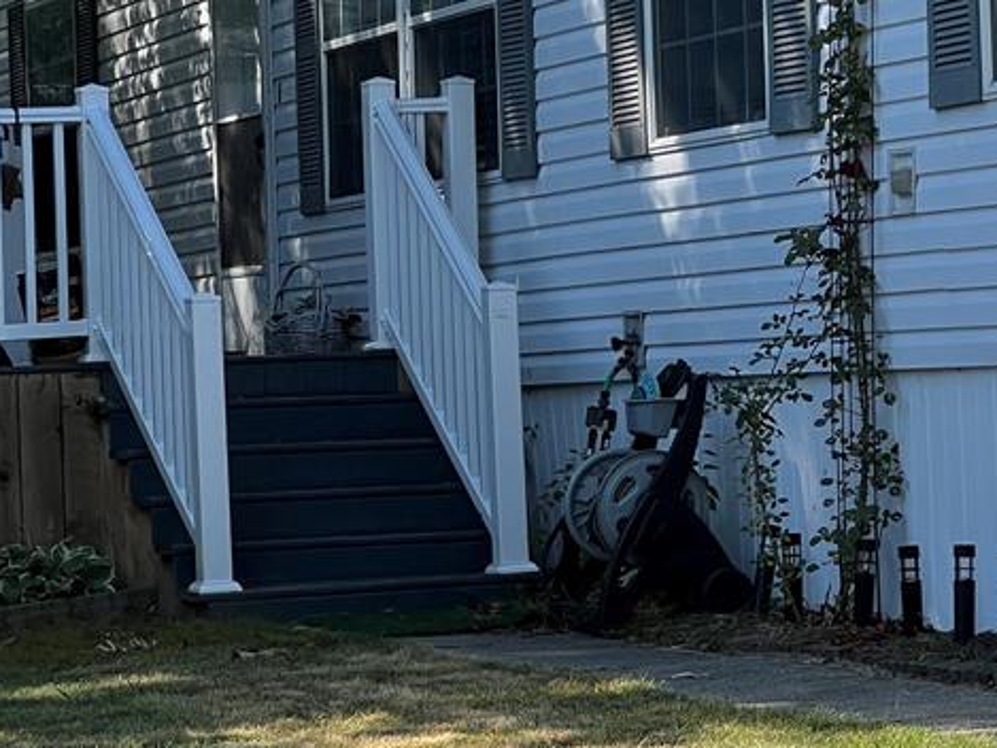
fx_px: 4840
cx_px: 842
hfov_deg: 11.7
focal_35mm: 168
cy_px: 306
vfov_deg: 8.8
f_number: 2.8
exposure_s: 1/313
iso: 32
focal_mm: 9
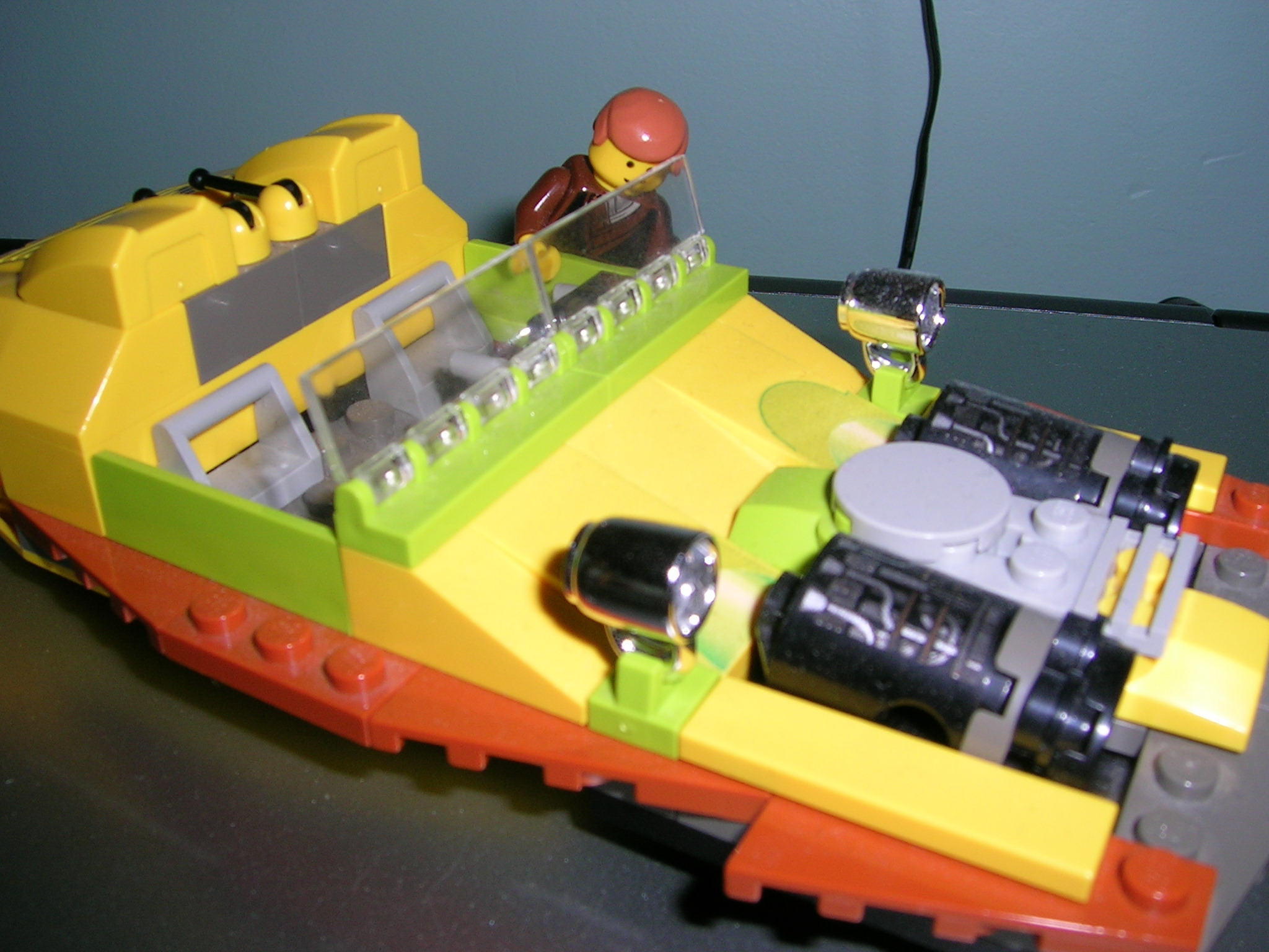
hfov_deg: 52.6
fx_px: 1283
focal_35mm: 35
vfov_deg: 40.7
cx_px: 634
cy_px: 476
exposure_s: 1/60.1
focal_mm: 5.4
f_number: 4.8
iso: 50
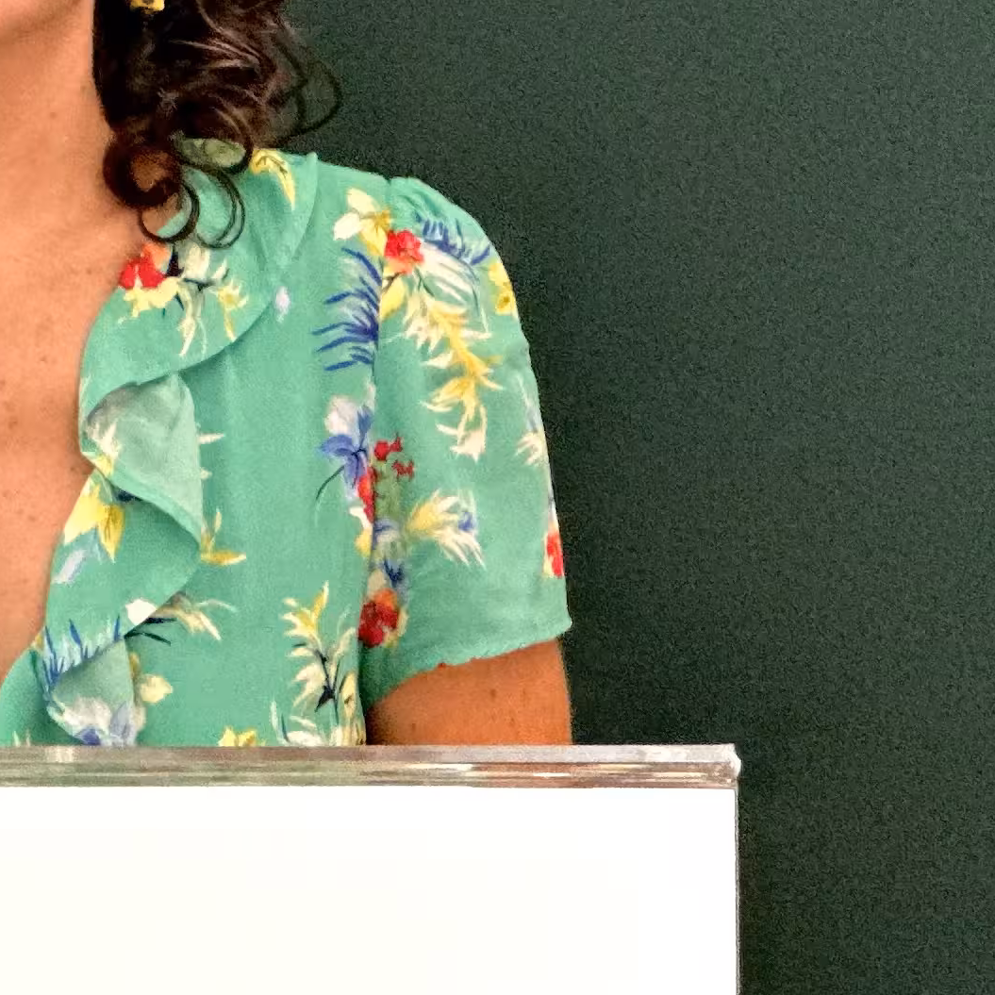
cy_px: -69
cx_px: -56
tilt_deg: -1.7
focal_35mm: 260
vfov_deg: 6.7
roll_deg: -0.2
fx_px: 8455
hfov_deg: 6.7
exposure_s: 1/100
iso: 400
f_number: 2.8
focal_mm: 9
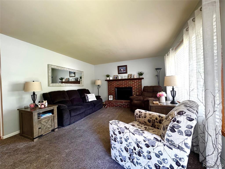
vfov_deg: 85.7
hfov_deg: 102.1
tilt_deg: -1.3
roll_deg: +1.6
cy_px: 84
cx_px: 112
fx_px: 91
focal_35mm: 14
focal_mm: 2.22
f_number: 2.2
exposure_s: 1/60
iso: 250
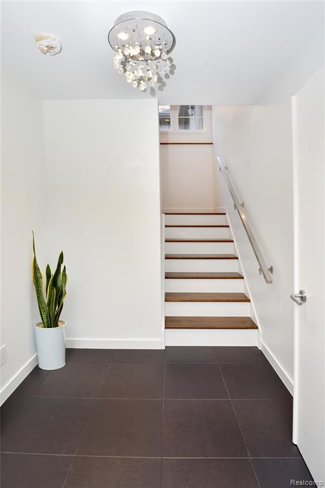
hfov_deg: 70.4
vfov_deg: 93.3
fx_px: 230
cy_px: 244
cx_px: 162
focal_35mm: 17
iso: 640
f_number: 8
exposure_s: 1/60
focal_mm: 17
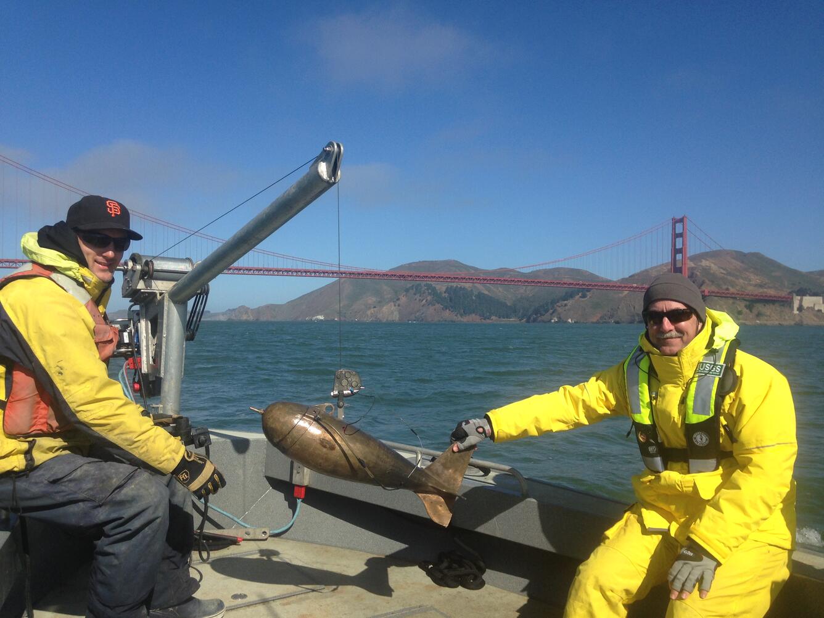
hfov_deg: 55.4
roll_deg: -0.7
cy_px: 309
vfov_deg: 42.9
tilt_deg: +2.2
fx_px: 786
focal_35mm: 33
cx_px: 412
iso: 50
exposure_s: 1/1938
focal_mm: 4.12
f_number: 2.4
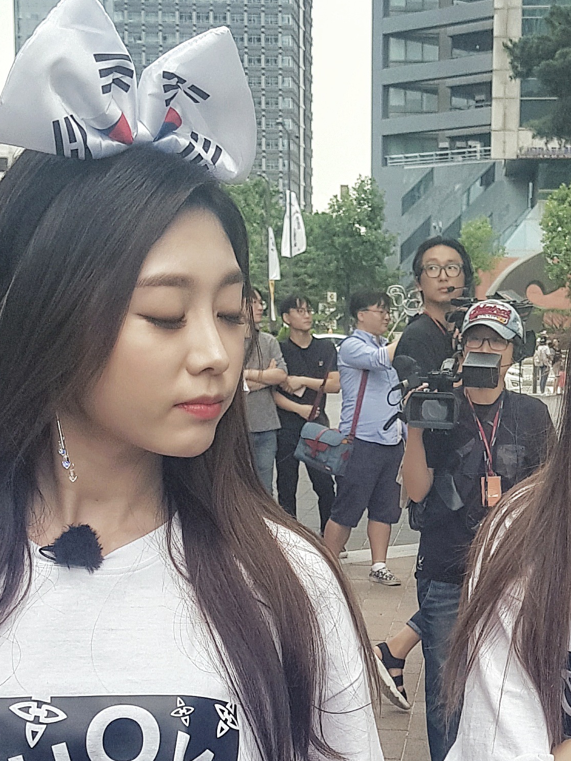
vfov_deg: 27.2
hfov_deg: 20.9
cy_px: 613
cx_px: 396
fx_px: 1540
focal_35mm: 70
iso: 40
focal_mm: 4.2
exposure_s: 1/1332
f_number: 1.7
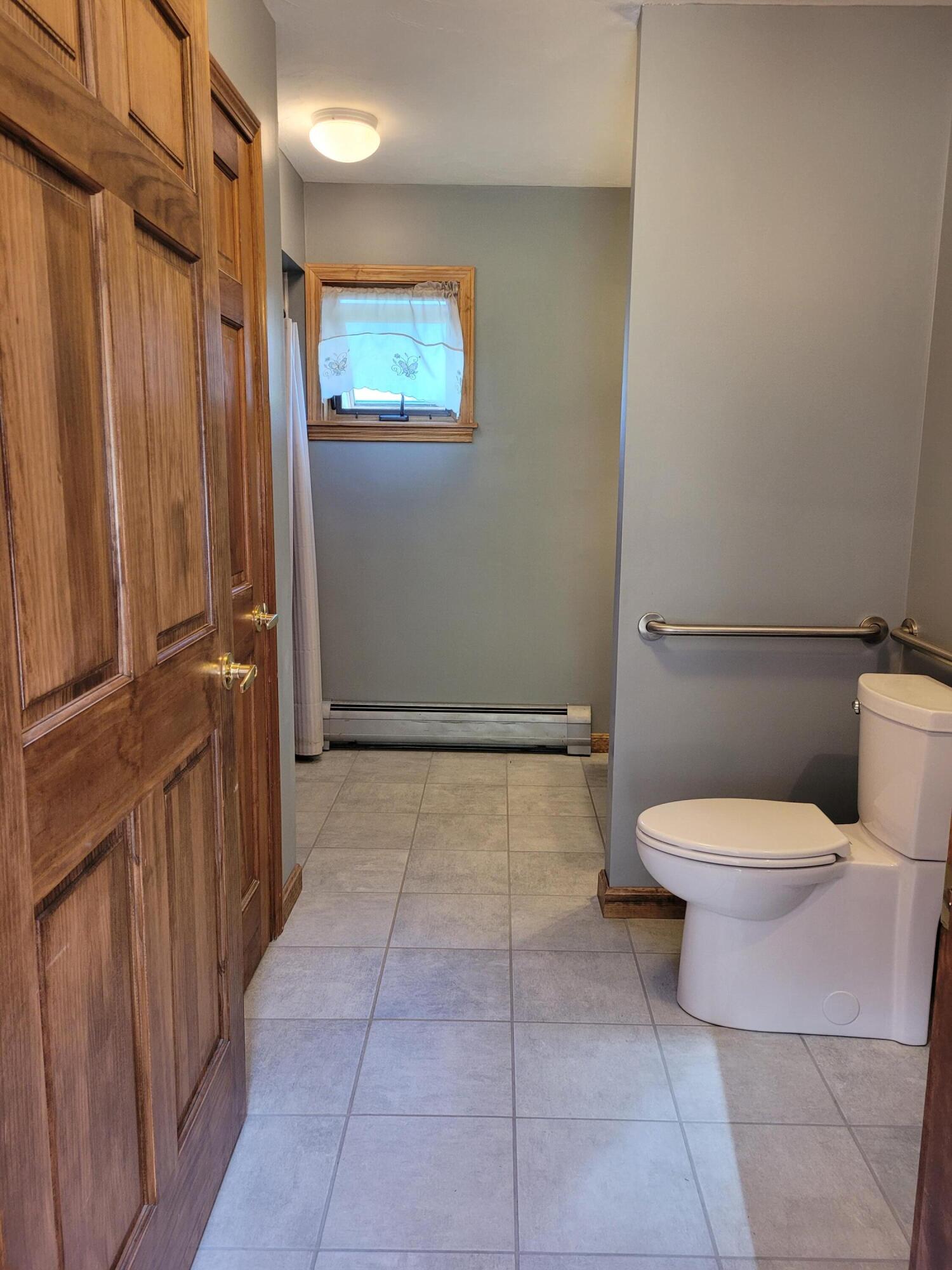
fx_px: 953
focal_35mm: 26
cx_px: 476
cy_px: 635
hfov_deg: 53.1
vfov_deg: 67.3
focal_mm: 5.4
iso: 160
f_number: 1.8
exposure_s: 1/59
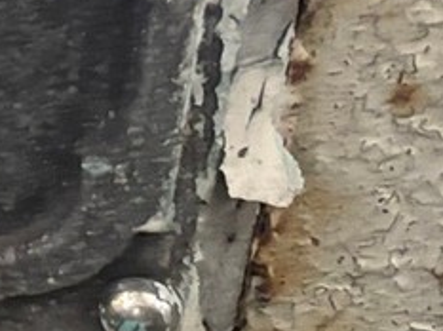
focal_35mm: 161
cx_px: -850
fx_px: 2057
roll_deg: +2.2
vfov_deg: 8.7
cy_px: -310
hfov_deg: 9.7
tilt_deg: -22.3
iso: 640
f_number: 1.6
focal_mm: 5.96
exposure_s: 1/30
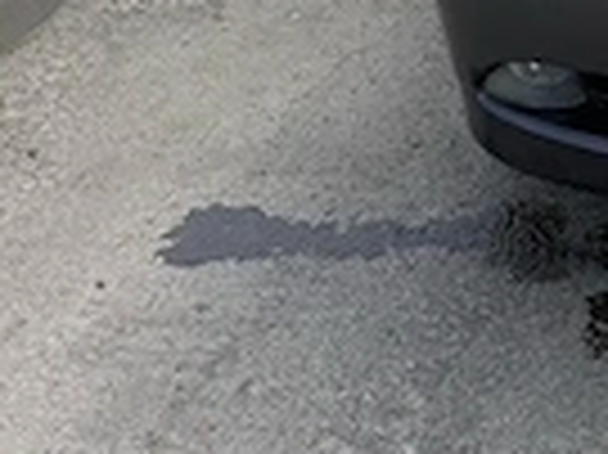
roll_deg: -3.1
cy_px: -193
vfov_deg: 13.2
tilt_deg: -19.8
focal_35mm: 107
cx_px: 1180
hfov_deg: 15.2
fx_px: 1878
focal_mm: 6.76
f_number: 1.78
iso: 80
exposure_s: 1/2703
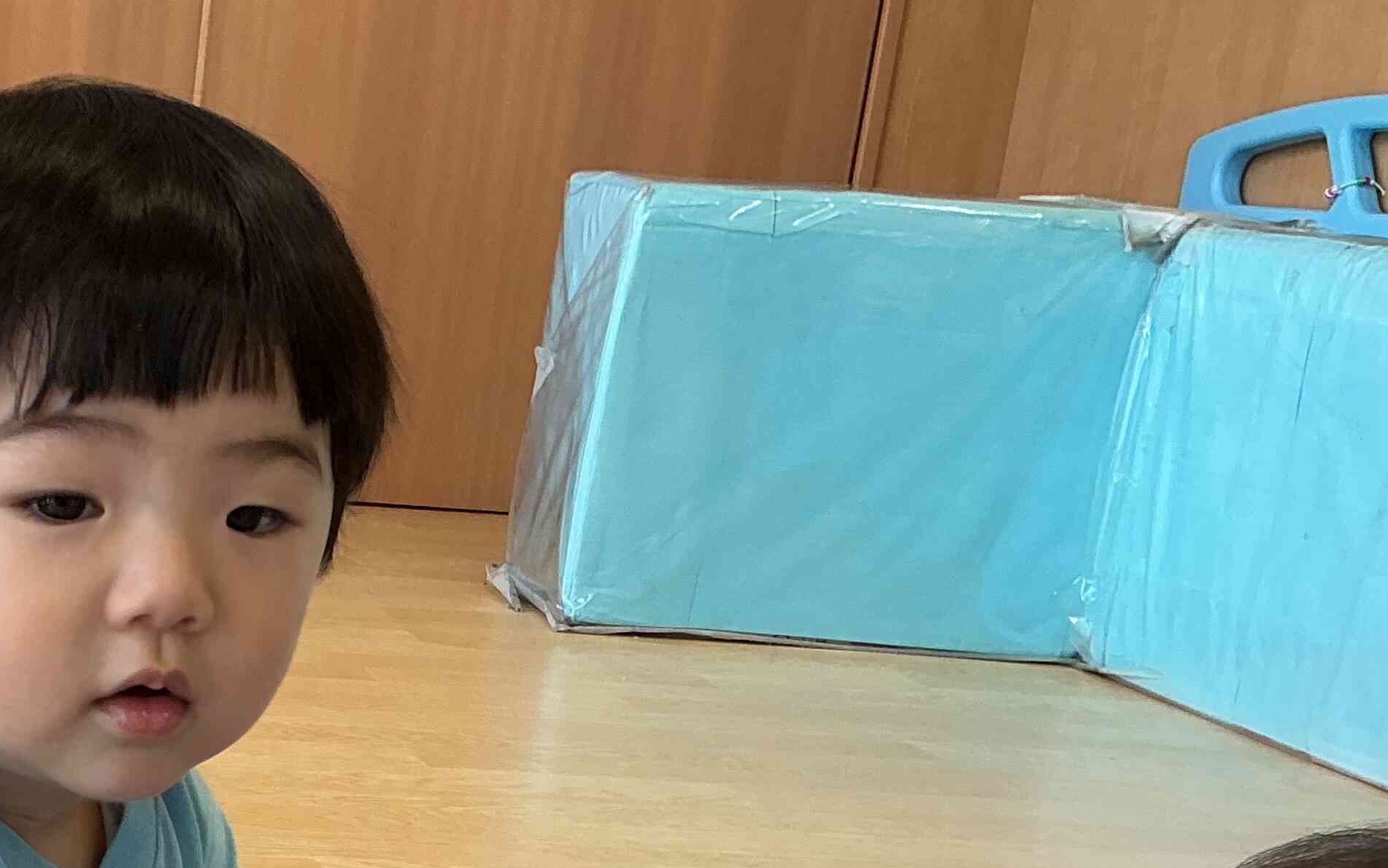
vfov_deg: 19.5
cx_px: 65
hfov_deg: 29.8
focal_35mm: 65
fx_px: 2459
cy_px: 832
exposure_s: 1/120
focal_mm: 3
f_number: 1.8
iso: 32
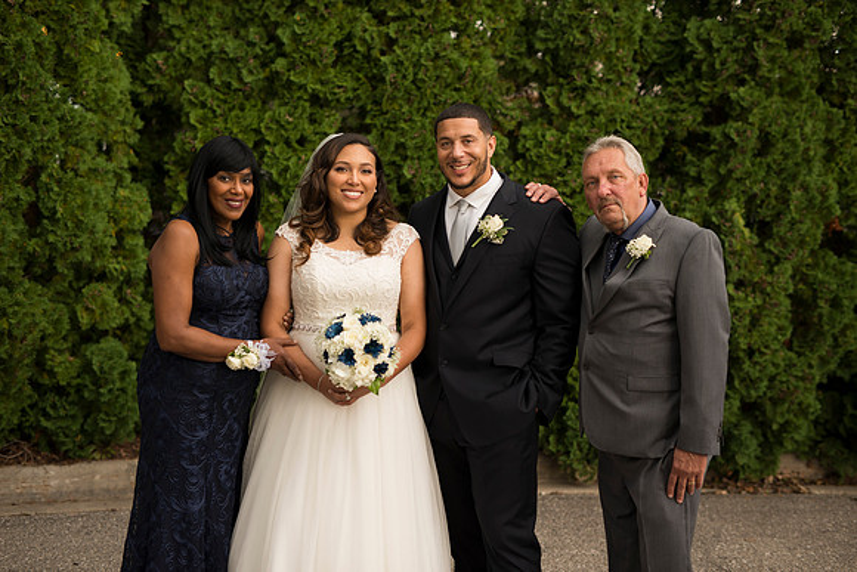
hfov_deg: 39.6
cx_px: 428
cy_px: 286
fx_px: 1191
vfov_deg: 27.0
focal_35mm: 50
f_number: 2.2
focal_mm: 50
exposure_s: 1/250
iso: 200
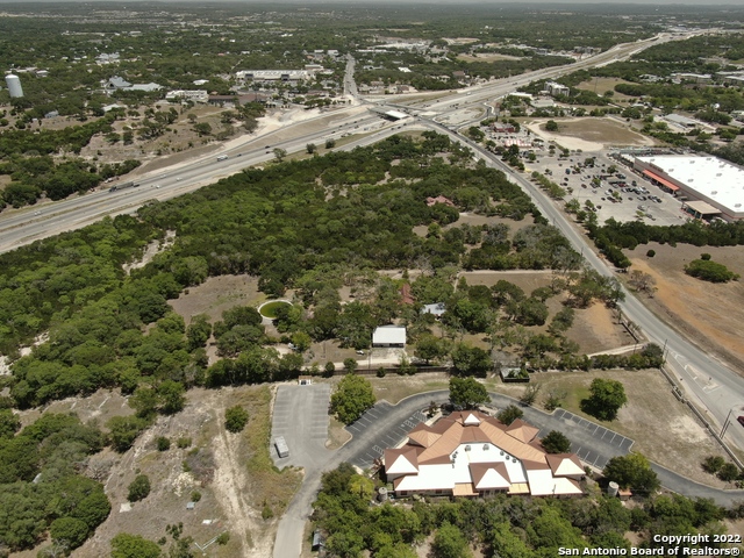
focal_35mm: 24
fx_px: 516
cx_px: 372
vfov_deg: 56.8
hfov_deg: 71.6
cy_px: 279
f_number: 2.8
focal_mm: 4.39
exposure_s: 1/80
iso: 100
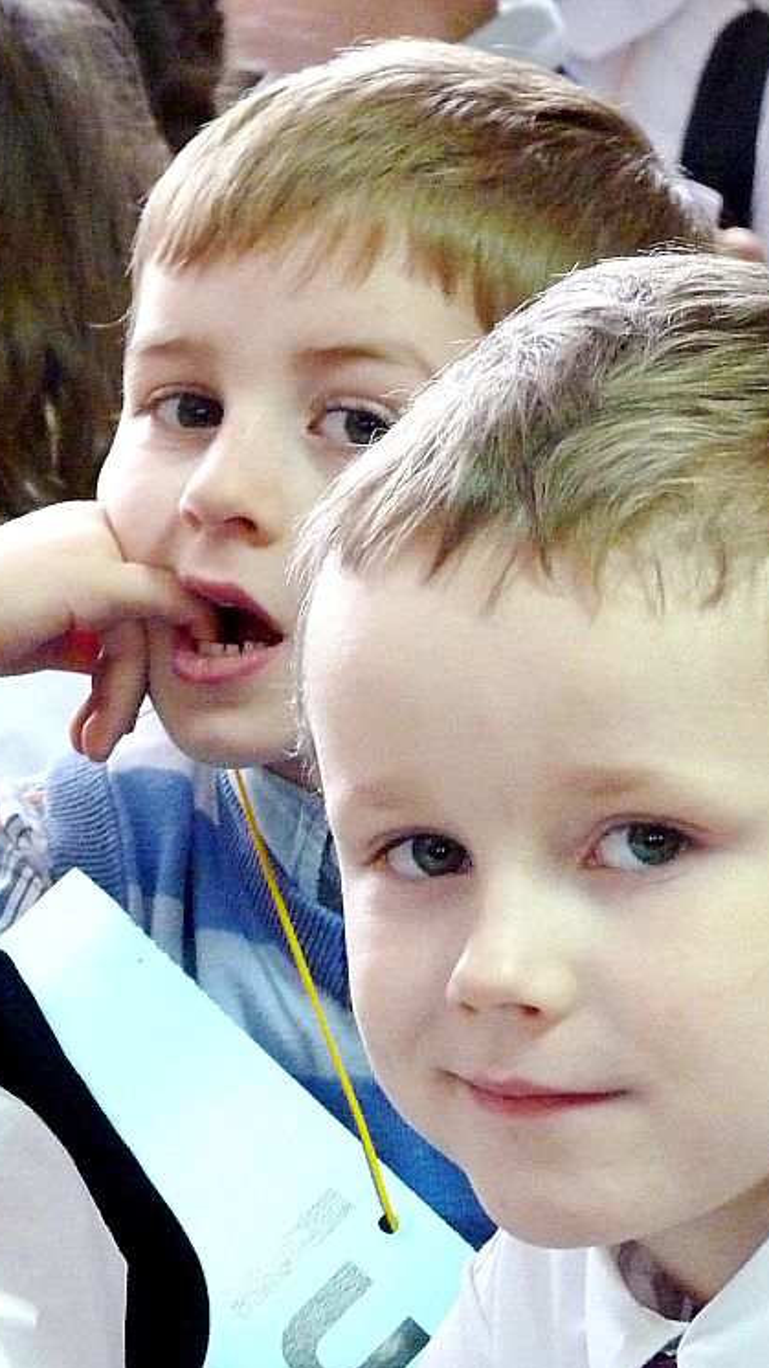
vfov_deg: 11.0
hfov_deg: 6.2
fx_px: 7106
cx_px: 99
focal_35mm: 196
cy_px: 687
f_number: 3.6
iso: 800
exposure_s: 1/20
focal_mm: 23.7
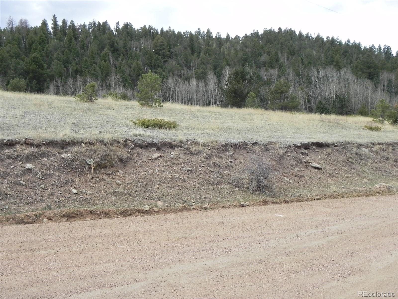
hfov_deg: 55.4
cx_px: 199
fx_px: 379
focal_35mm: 33
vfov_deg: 42.9
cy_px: 150
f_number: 5.6
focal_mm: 5.9
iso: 160
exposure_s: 1/252
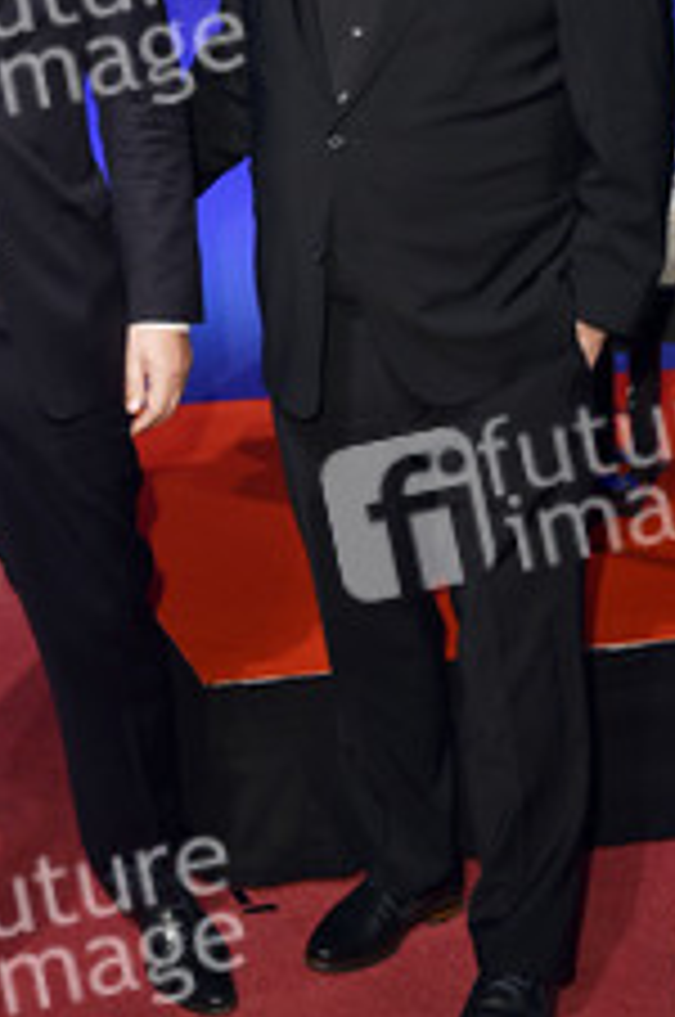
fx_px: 2200
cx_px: 144
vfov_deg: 25.7
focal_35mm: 78
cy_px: 270
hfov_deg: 17.3
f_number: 6.3
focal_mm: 44
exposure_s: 1/200
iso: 800
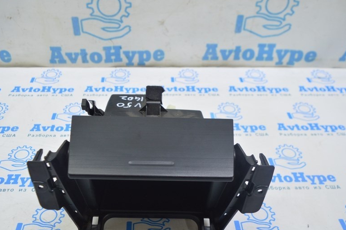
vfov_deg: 36.7
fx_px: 346
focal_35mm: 36
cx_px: 154
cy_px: 133
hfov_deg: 53.1
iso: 400
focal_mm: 18
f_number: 3.5
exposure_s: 1/40
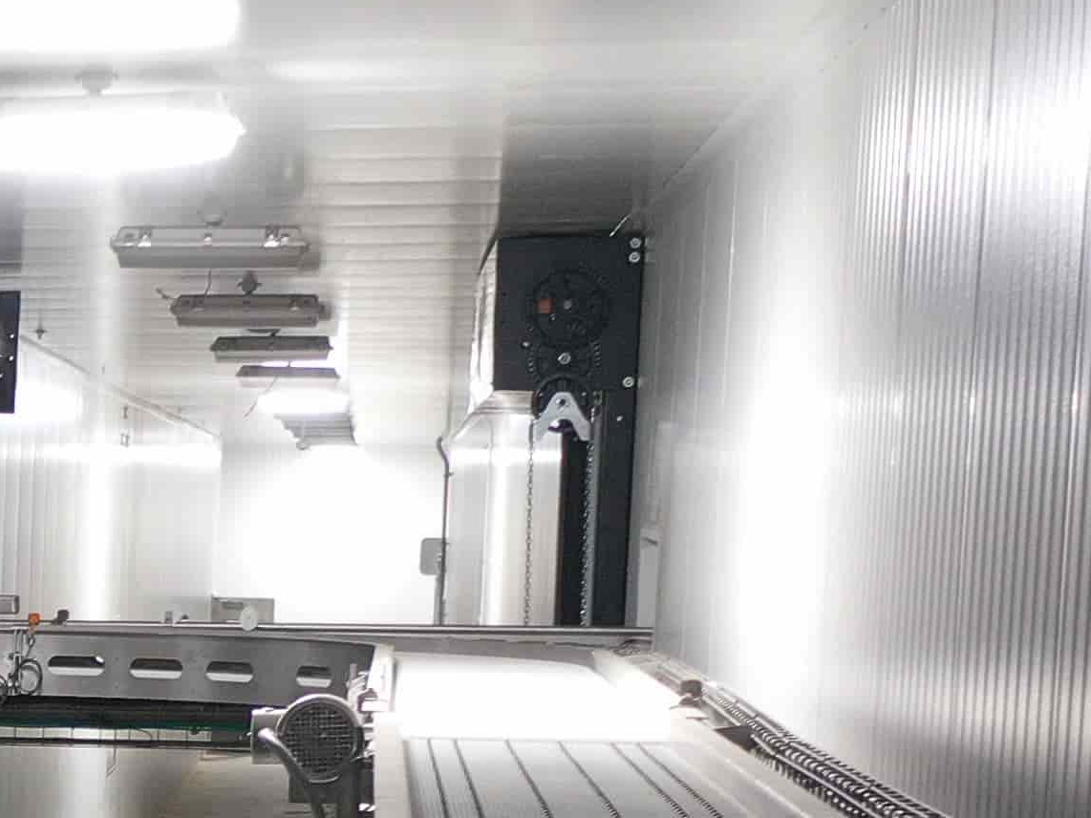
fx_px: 4065
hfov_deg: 14.0
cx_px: -690
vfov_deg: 11.2
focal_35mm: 129
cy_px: 1047
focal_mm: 10.26
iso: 200
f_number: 2.8
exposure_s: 1/15
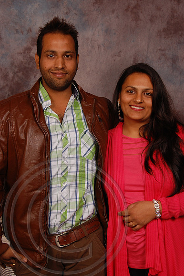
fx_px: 403
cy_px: 138
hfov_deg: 25.7
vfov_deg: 37.9
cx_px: 92
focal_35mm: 52
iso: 400
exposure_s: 1/200
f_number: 5.6
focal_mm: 35
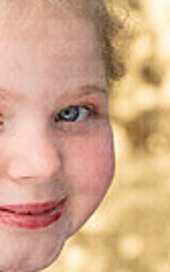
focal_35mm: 290
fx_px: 2145
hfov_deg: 4.5
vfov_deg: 7.2
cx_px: -18
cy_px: 189
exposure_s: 1/640
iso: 1250
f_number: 3.5
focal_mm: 85
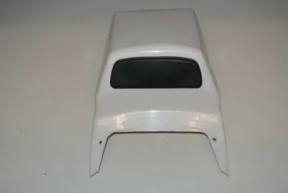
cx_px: 144
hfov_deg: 44.5
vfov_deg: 30.6
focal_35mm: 44
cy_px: 96
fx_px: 352
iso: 200
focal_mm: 16.3
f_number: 4.2
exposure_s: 1/60
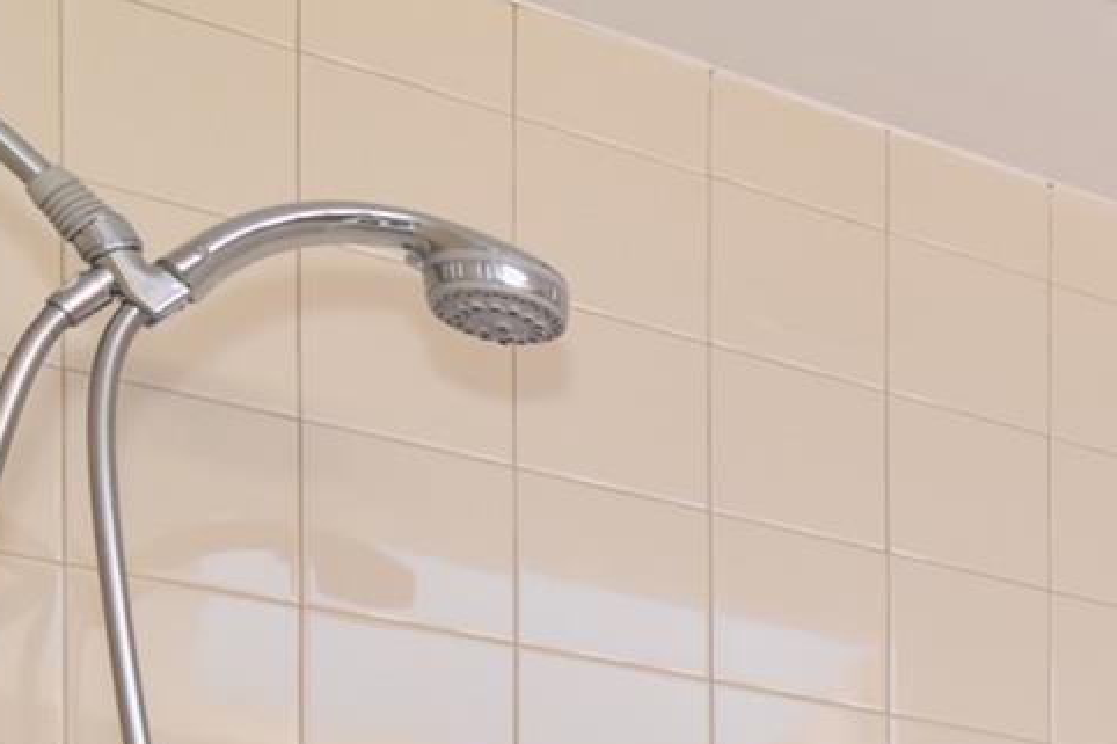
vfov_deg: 16.0
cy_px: 1396
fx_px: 2175
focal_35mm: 70
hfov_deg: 21.4
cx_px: 1896
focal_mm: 11
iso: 640
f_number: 7.1
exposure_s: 1/60
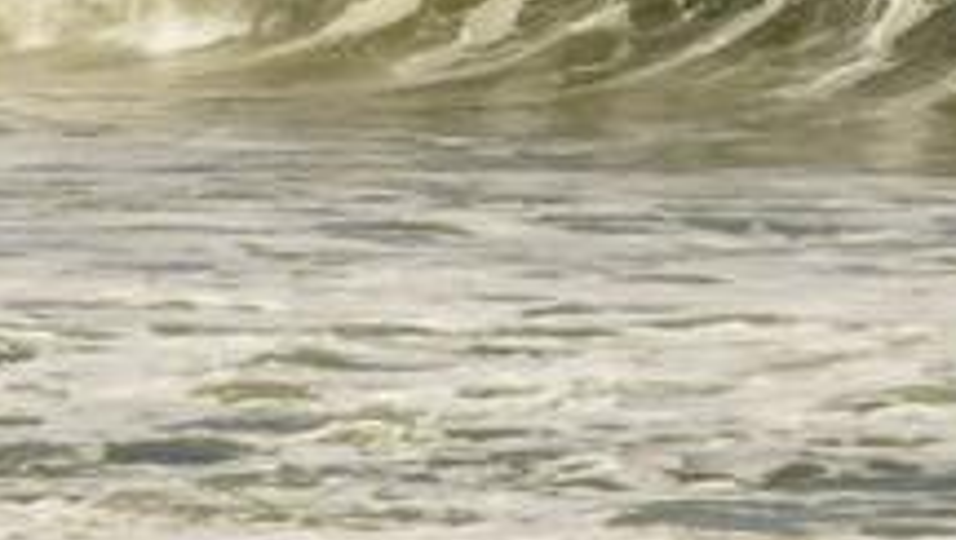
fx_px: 13347
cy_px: 155
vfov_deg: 2.3
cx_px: 604
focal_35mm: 526
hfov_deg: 4.1
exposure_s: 1/790
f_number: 5
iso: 50
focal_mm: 31.4
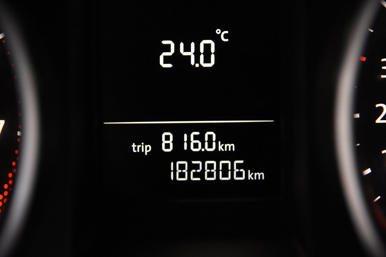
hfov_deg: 19.5
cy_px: 128
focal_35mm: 105
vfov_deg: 13.0
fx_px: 1126
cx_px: 193
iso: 4000
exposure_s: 1/125
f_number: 4
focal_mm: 70
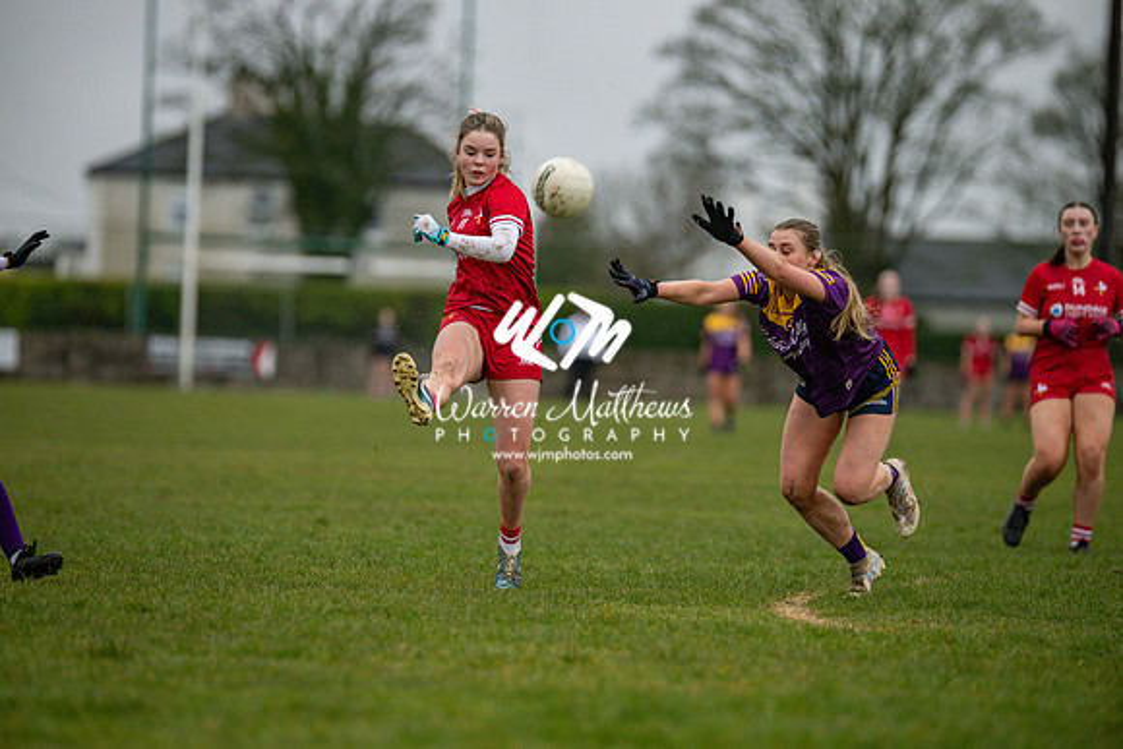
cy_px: 374
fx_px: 7488
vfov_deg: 5.7
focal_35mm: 240
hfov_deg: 8.6
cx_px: 562
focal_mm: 240
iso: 500
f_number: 2.8
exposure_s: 1/1000
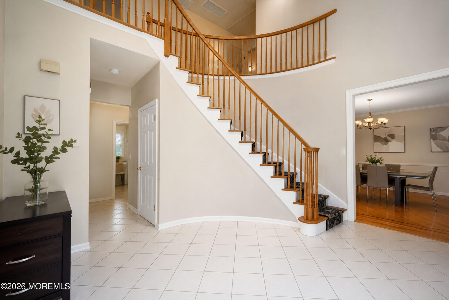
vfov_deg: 73.8
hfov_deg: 96.7
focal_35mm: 16
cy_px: 150
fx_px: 200
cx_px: 224
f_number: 4
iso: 64
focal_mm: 16
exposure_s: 1/30
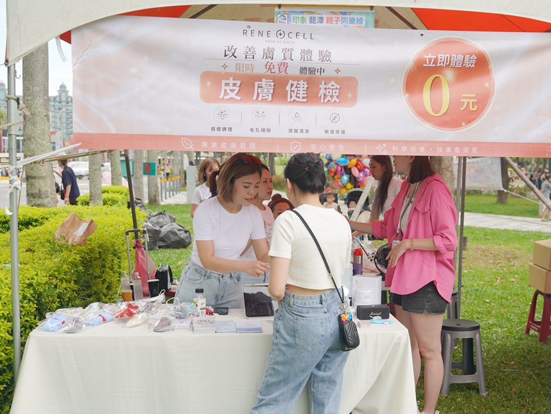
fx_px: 716
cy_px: 256
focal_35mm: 45
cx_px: 311
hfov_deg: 42.0
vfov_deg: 32.1
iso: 100
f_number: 4
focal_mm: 33
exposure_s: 1/160
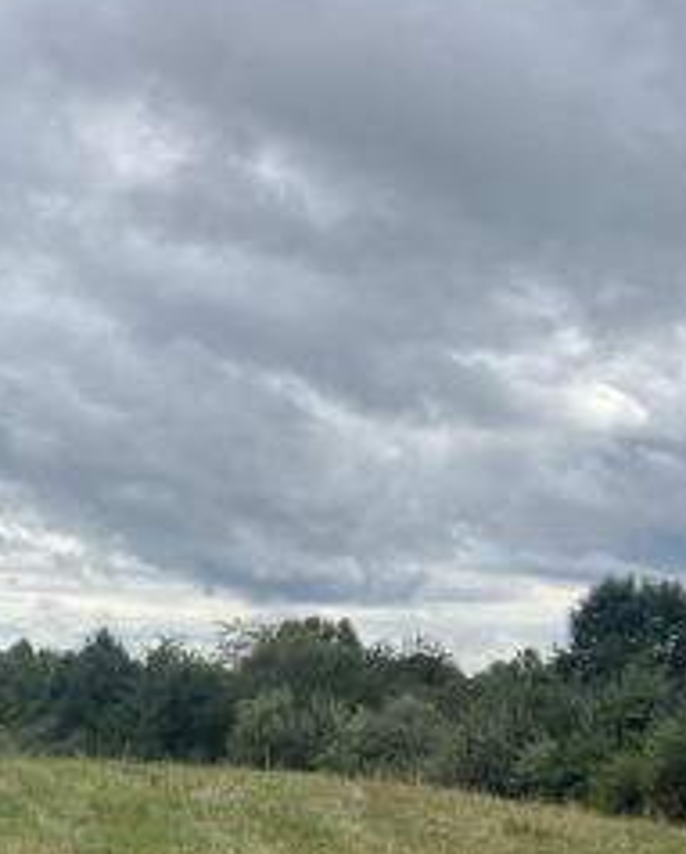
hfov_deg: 20.7
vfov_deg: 26.0
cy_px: 736
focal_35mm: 71
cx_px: -45
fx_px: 1798
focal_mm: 5.7
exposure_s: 1/4630
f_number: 1.5
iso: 50
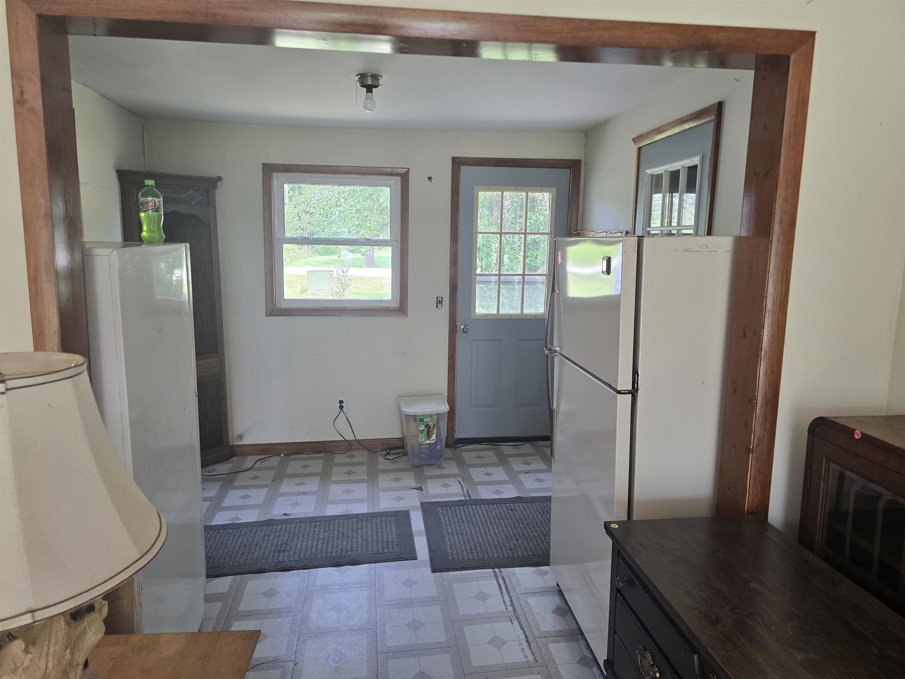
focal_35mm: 23
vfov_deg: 58.9
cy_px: 340
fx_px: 601
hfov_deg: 73.9
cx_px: 452
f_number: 1.7
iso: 160
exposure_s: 1/180
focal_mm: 6.3
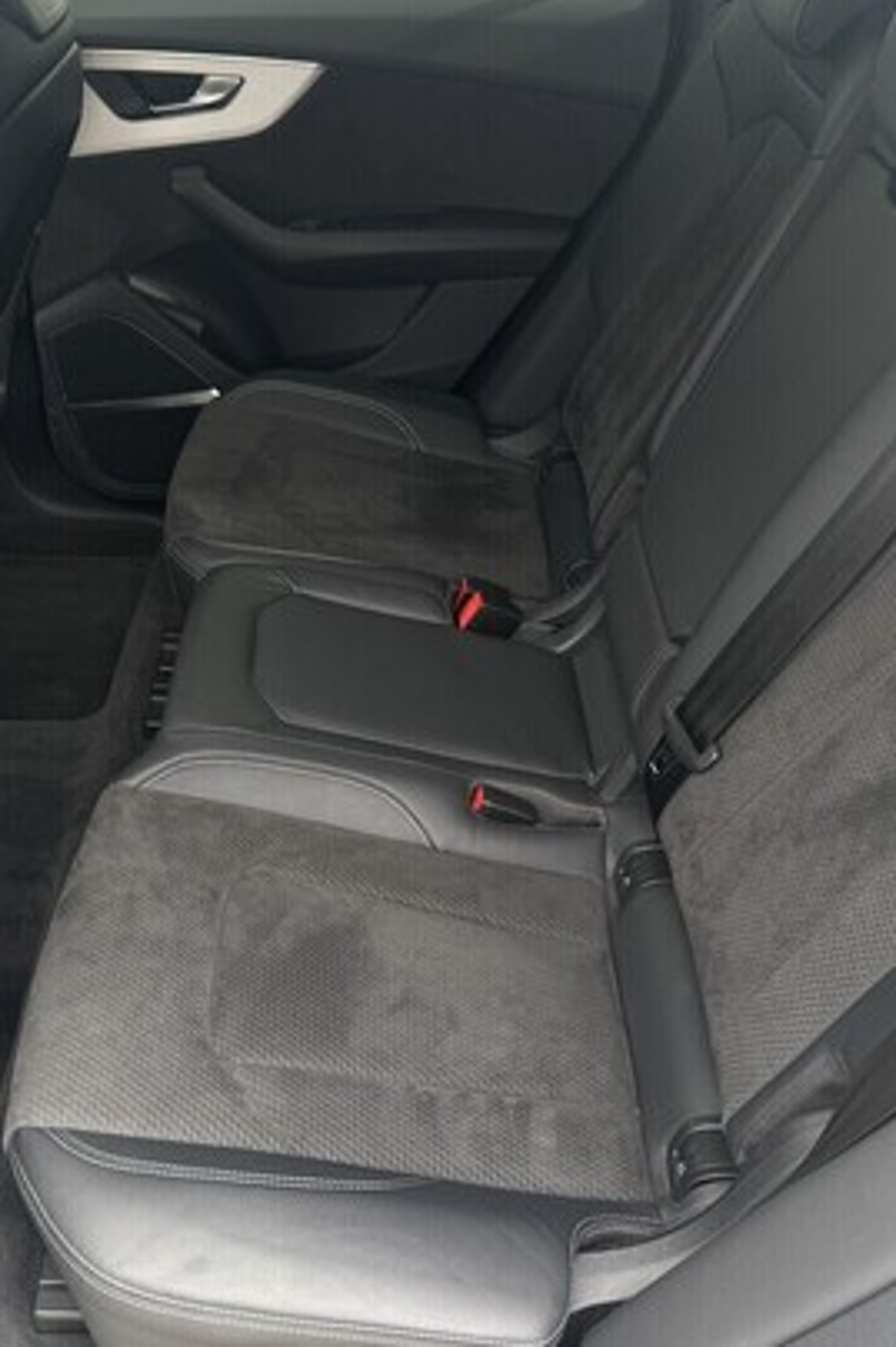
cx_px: 353
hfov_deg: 38.7
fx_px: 1270
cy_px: 668
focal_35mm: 34
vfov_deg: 55.8
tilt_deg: -35.9
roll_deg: +0.2
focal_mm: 6.76
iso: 100
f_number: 1.78
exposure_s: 1/172
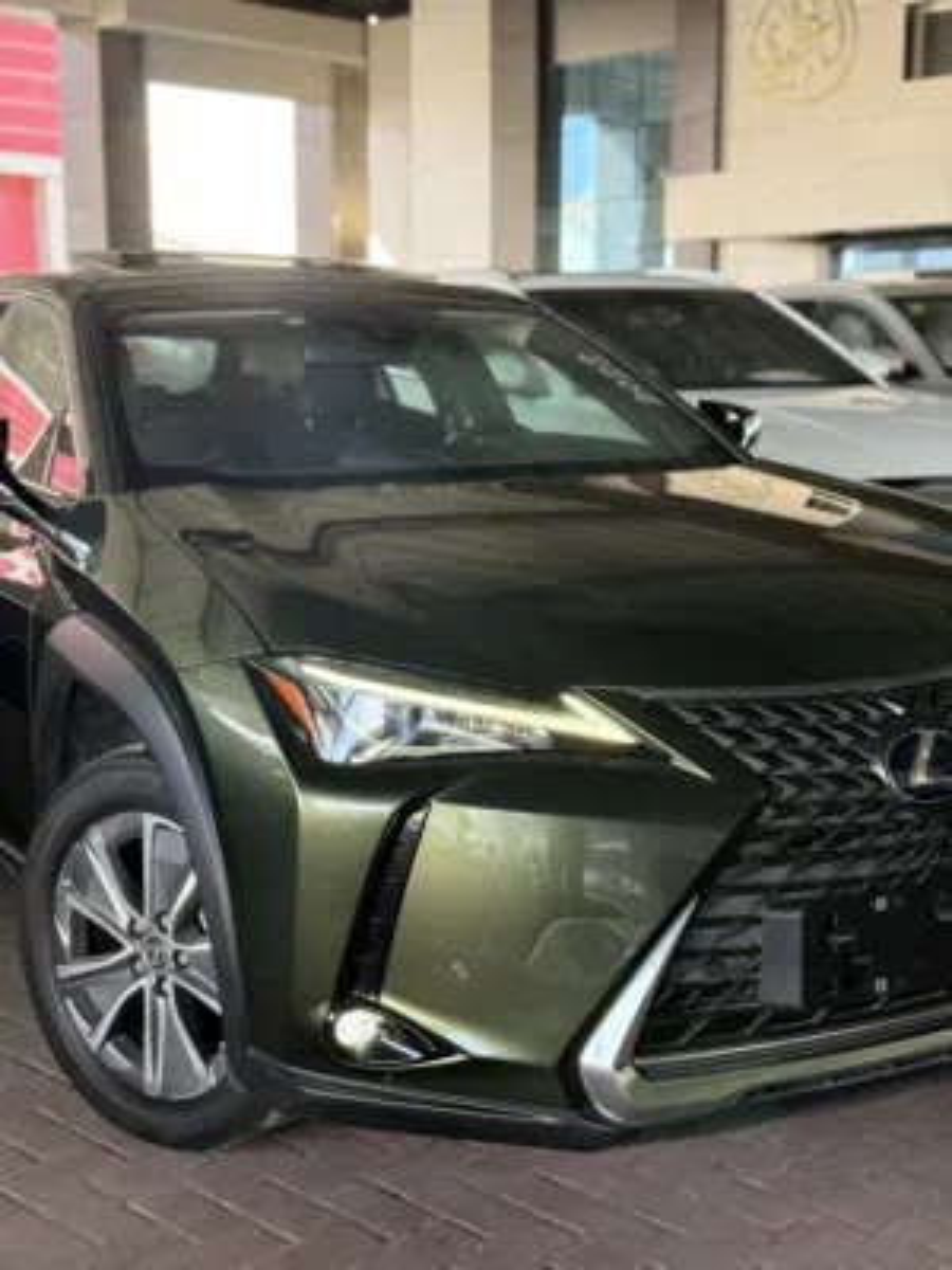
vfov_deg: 39.7
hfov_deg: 30.3
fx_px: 1760
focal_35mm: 48
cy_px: 635
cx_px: 476
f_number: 1.78
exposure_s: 1/117
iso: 160
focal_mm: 6.76
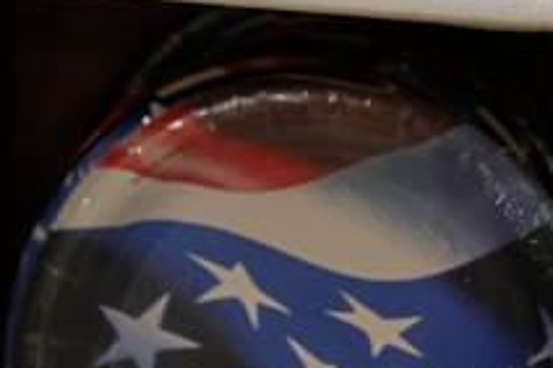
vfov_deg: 11.6
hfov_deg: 17.6
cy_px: -39
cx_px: 350
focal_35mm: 116
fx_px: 1780
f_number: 3.5
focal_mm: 24
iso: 500
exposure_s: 1/160
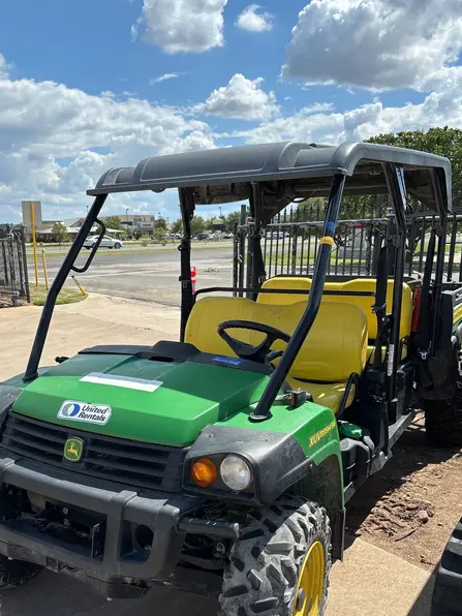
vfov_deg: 56.6
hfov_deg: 44.1
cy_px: 353
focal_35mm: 32
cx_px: 216
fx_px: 569
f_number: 1.6
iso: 50
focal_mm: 5.96
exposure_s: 1/3413
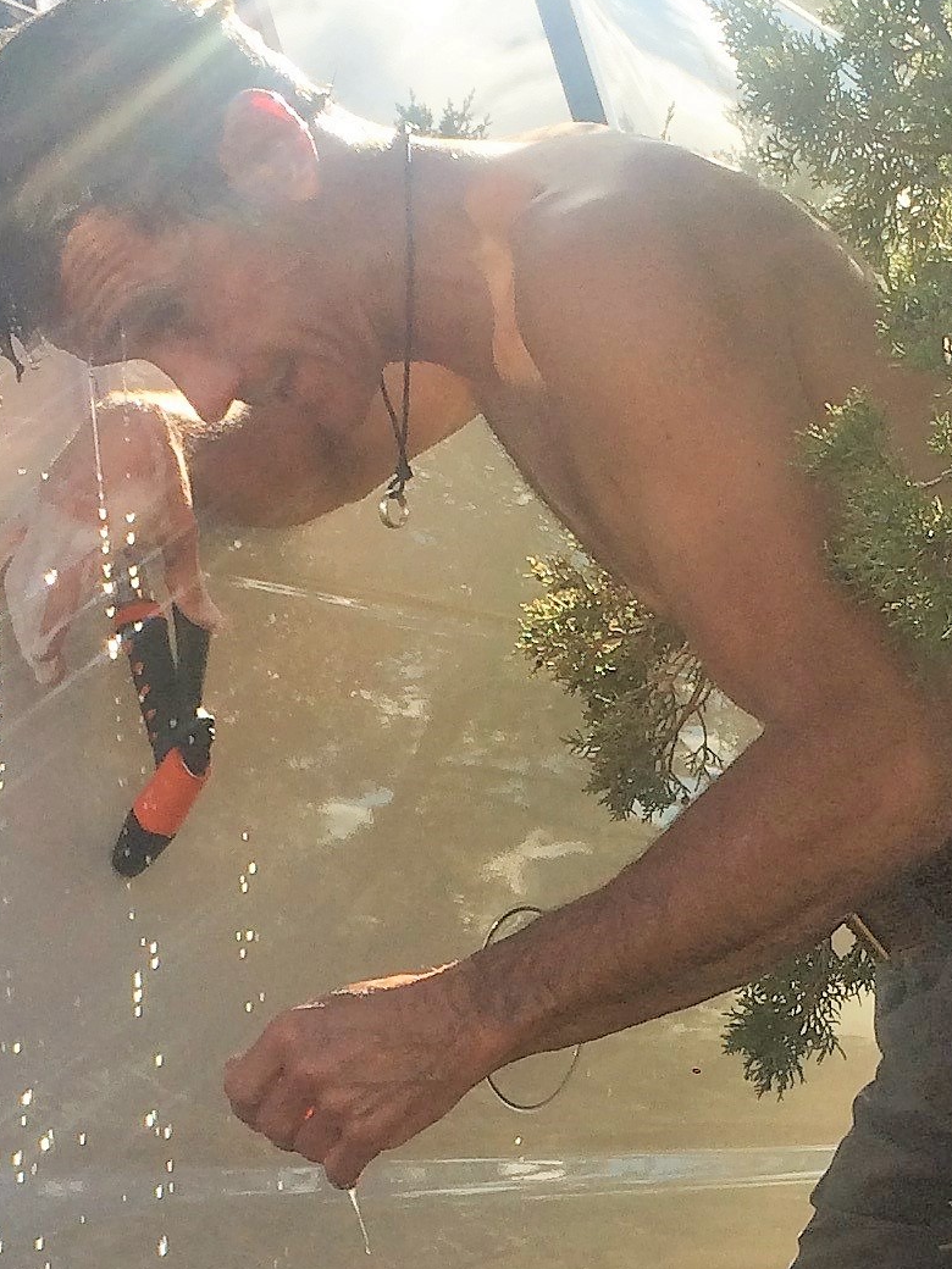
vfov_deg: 21.0
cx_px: 746
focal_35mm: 91
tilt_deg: -1.1
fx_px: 3337
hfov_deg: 16.1
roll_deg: +3.2
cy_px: 1197
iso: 32
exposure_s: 1/622
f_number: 2.2
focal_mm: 4.15
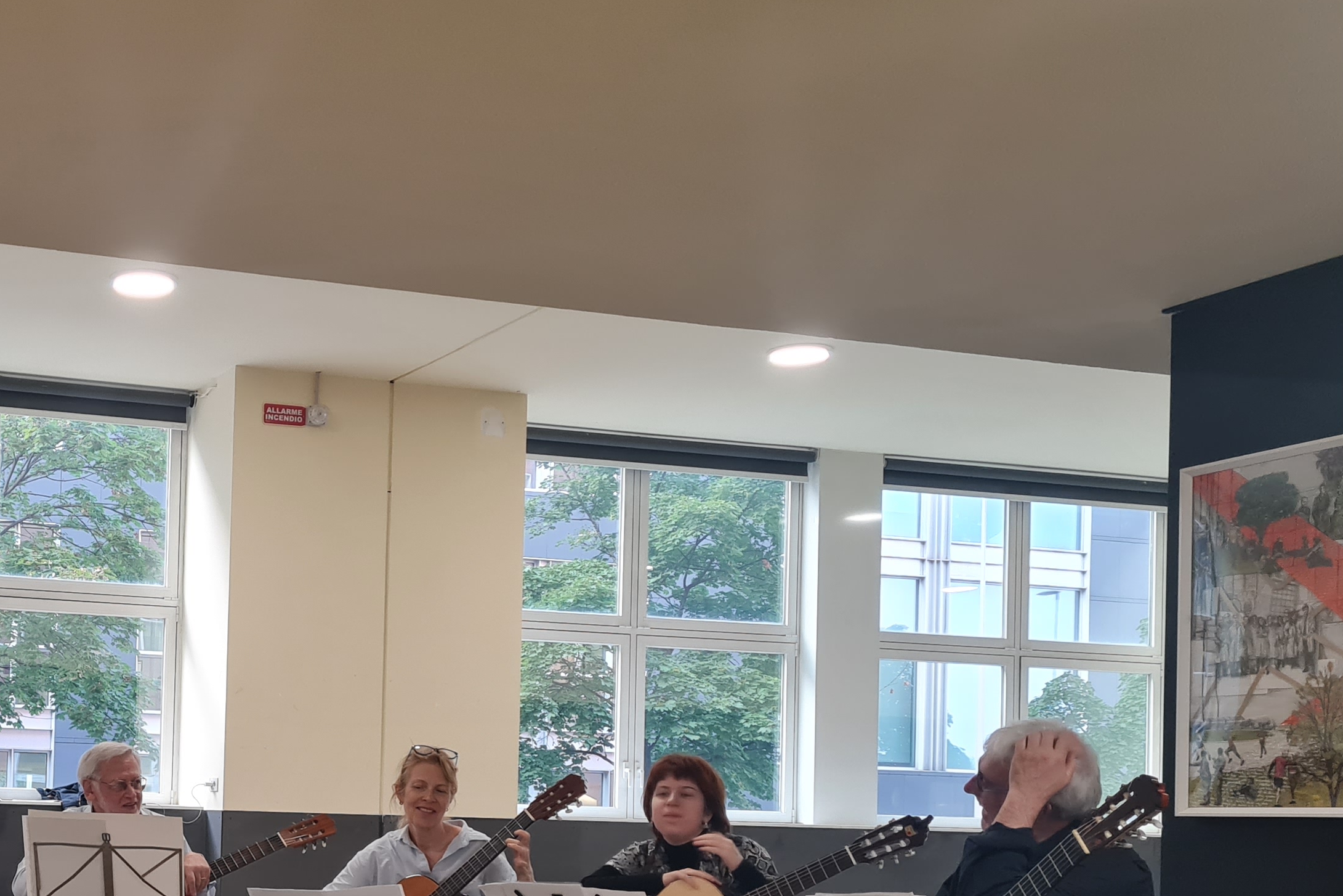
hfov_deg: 36.8
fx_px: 1865
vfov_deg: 25.9
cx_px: 106
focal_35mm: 50
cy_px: 846
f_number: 1.8
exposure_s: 1/100
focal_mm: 5.4
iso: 200
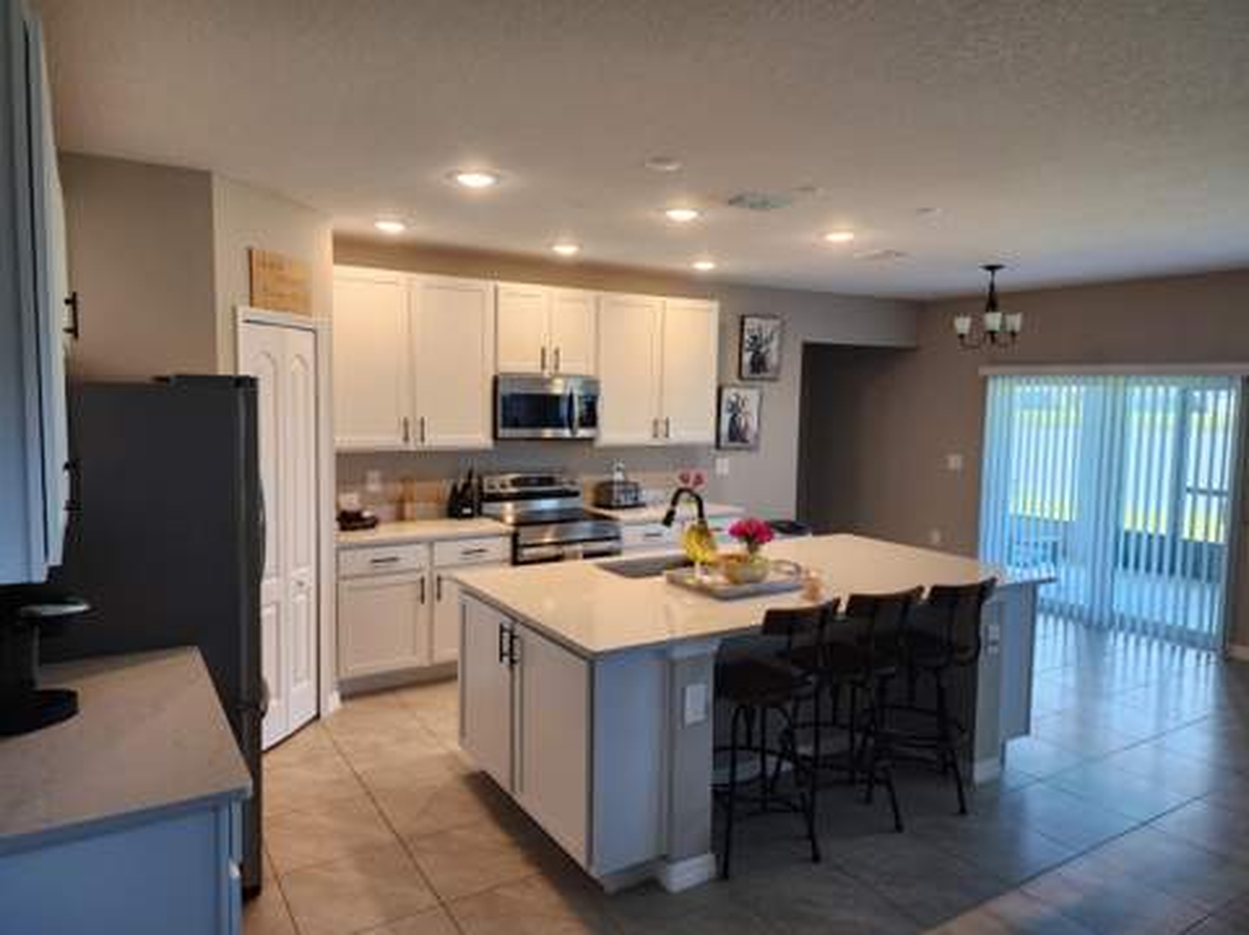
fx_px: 829
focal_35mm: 23
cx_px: 624
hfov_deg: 74.0
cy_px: 468
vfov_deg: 58.8
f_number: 1.8
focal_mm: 6.4
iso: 125
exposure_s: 1/120
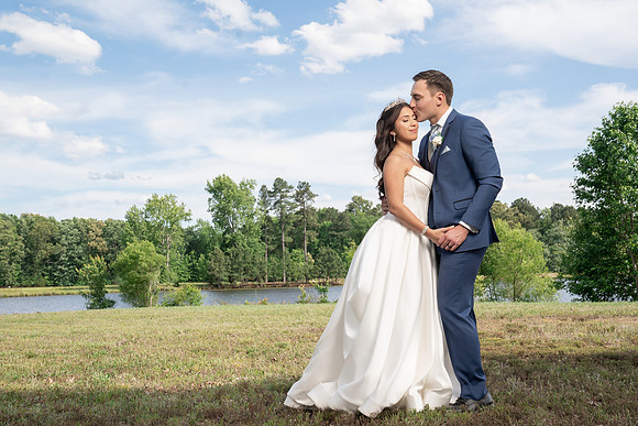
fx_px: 780
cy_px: 213
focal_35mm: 44
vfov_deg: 30.5
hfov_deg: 44.5
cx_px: 319
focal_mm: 44
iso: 100
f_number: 7.1
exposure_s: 1/200
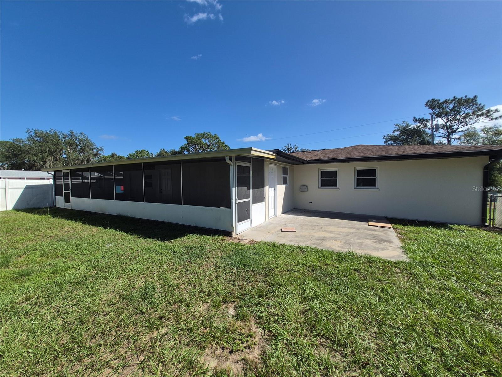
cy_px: 188
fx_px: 189
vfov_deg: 89.9
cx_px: 251
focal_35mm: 13
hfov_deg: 106.2
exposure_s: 1/2064
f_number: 2.2
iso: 40
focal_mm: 1.74
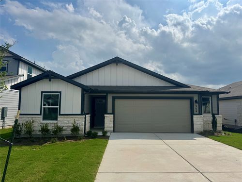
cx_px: 121
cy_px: 91
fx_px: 168
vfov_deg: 56.8
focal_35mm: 24
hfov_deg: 71.6
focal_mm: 6.76
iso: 80
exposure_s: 1/12346
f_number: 1.78
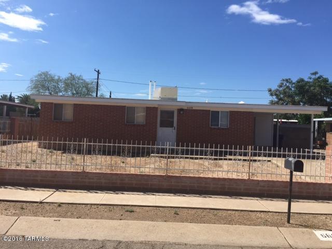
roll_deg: -3.0
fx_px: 278
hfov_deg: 61.7
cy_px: 124
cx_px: 166
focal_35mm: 29
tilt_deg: +1.1
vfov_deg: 48.2
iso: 32
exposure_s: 1/2198
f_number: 2.2
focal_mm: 4.15
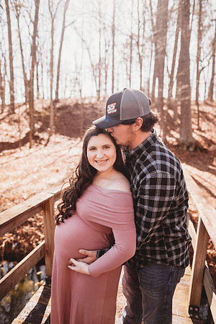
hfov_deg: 53.1
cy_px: 162
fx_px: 216
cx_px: 108
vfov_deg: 73.7
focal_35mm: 24
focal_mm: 24
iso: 100
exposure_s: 1/500
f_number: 2.2
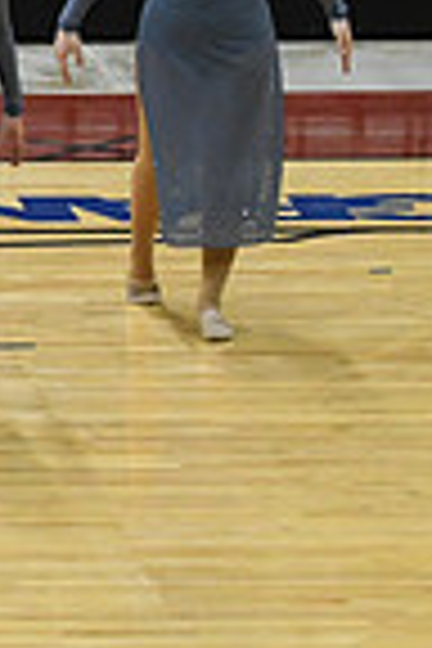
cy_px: 245
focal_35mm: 422
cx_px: -855
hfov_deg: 3.2
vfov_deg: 4.9
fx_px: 7595
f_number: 4
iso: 5000
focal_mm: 70
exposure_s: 1/500
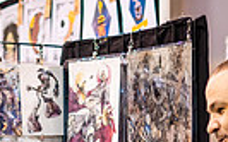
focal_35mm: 226
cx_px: 86
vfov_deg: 5.7
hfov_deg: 9.3
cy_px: 242
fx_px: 1404
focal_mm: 50
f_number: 1.8
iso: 1000
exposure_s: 1/250
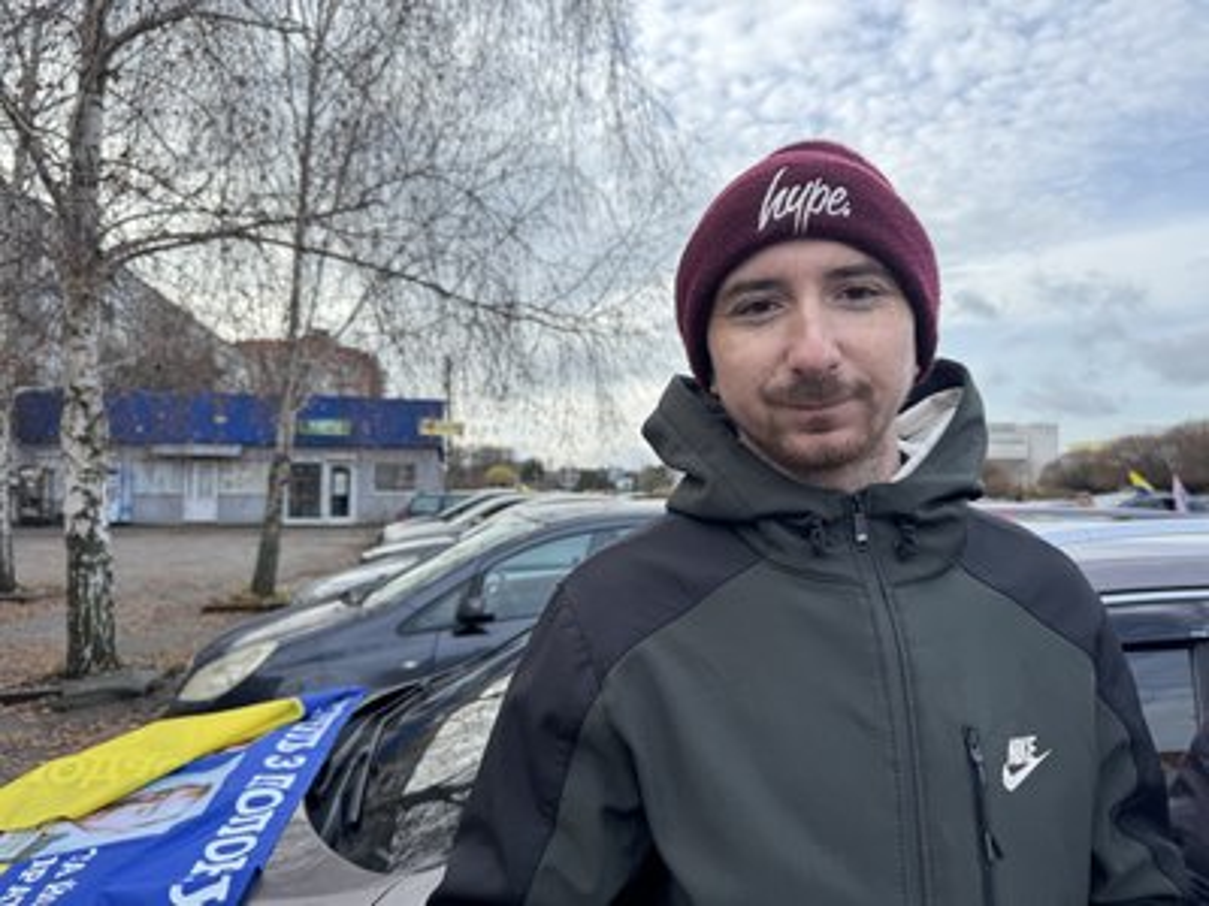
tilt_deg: +2.5
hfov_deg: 71.6
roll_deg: +0.1
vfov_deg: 56.8
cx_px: 604
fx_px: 838
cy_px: 453
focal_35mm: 24
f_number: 1.78
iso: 80
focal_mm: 6.76
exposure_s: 1/1059
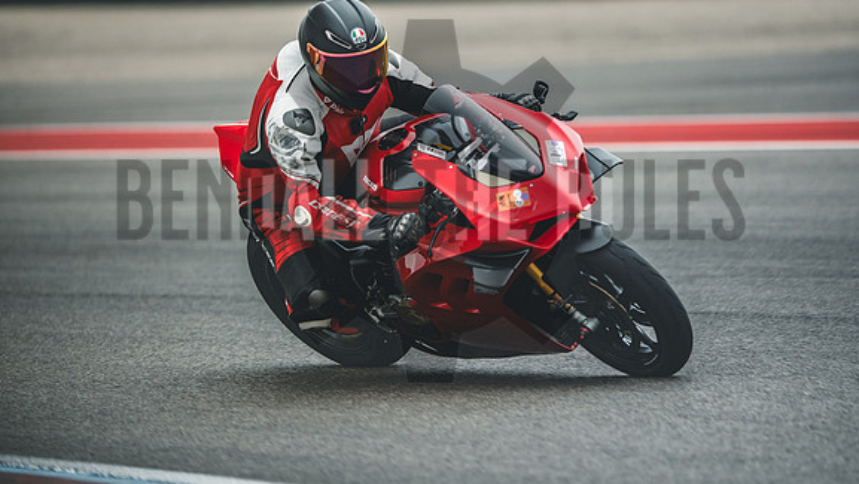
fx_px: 7200
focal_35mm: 316
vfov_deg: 3.8
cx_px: 430
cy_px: 202
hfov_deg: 6.8
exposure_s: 1/3200
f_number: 2
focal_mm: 200
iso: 1000
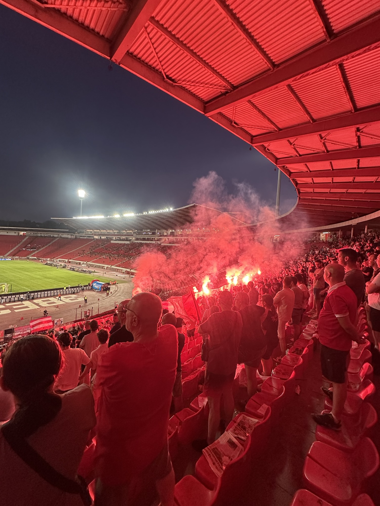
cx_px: 190
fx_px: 205
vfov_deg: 102.1
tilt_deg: +0.2
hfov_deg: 85.7
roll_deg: -2.7
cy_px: 253
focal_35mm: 14
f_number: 2.2
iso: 200
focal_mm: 2.22
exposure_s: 1/100
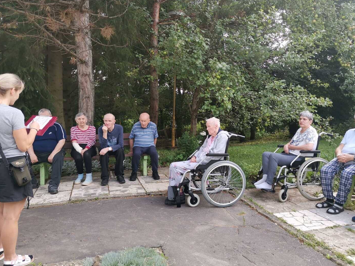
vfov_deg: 49.7
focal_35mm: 28
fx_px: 287
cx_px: 185
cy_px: 128
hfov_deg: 63.4
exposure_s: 1/162
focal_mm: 4.75
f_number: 1.8
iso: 50
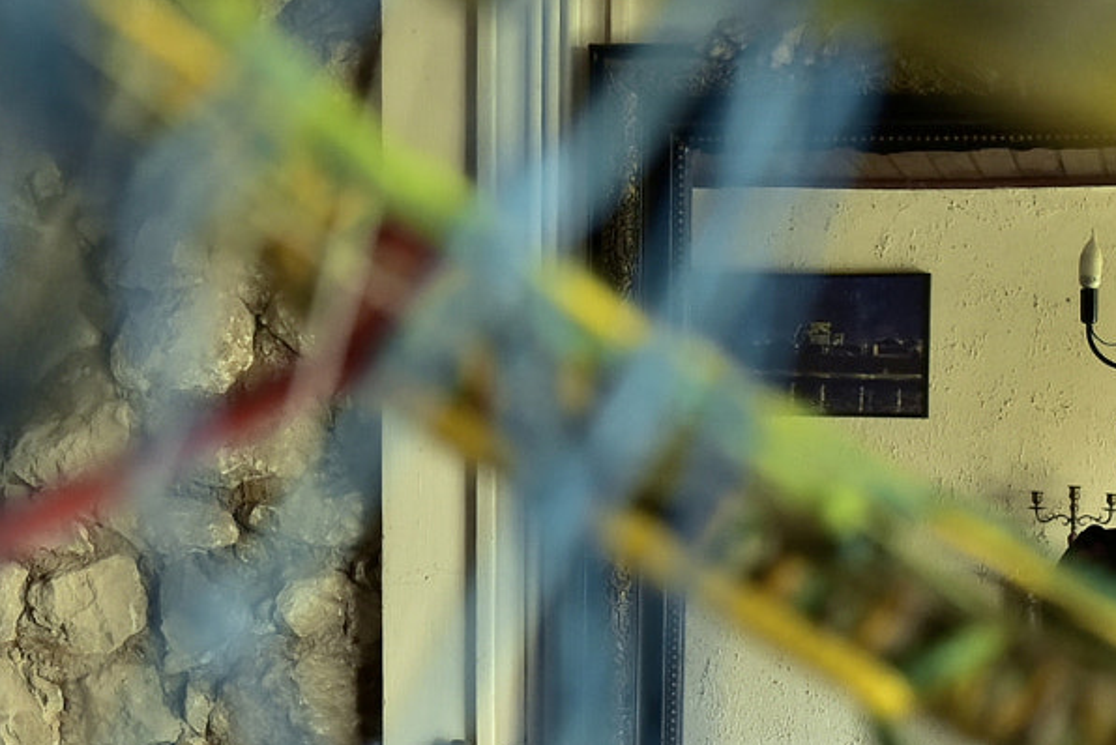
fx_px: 2915
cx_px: 659
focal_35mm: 94
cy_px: 571
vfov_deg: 14.5
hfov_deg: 21.6
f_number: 8
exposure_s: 1/100
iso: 1250
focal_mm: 35
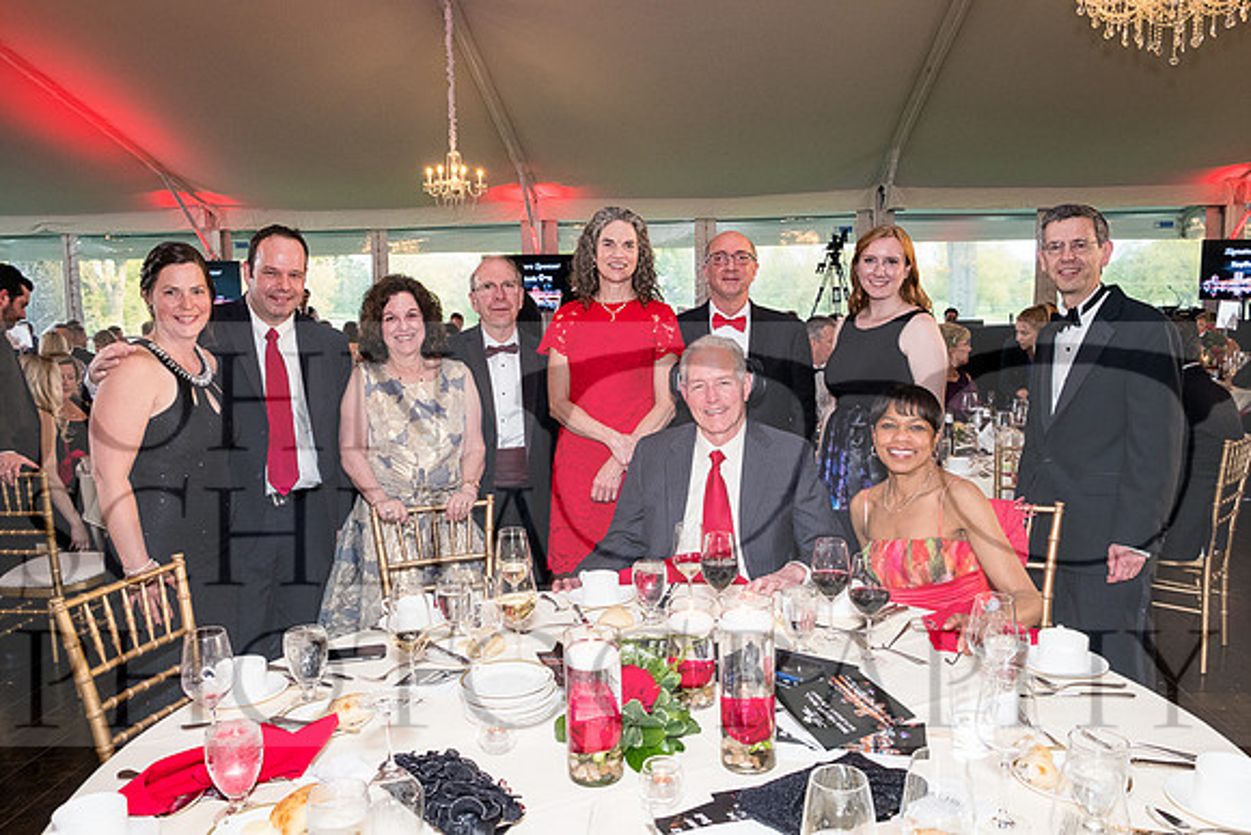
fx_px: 938
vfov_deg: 48.0
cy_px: 418
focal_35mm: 27
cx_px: 626
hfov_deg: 67.4
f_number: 5.6
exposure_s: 1/80
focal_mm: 18
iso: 1600
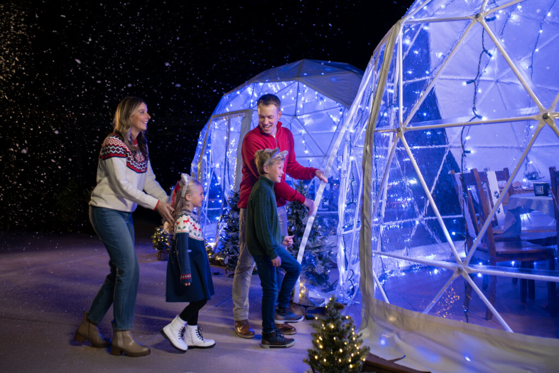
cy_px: 186
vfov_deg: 37.9
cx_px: 280
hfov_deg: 54.4
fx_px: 544
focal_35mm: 35
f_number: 2.8
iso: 1600
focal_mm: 35
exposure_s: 1/125
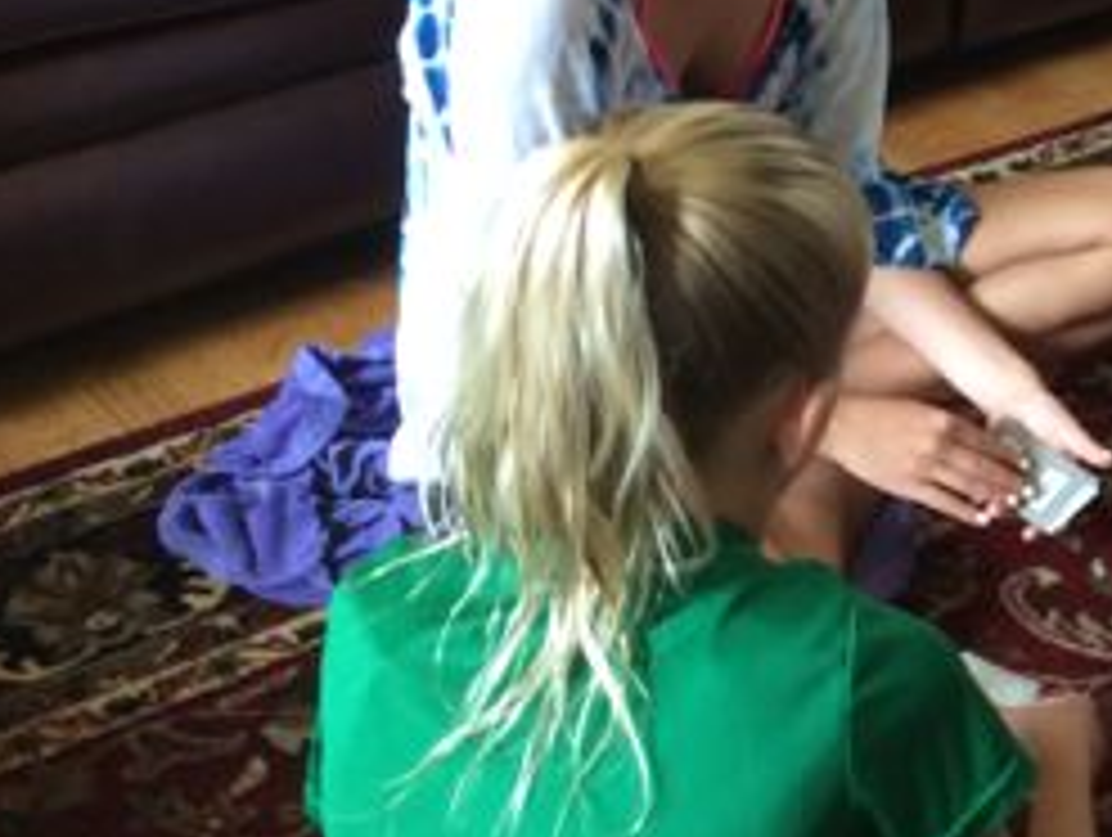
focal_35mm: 75
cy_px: 306
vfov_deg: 19.6
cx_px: 1342
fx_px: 2413
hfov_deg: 23.6
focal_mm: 4.15
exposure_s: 1/30
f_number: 2.2
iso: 125
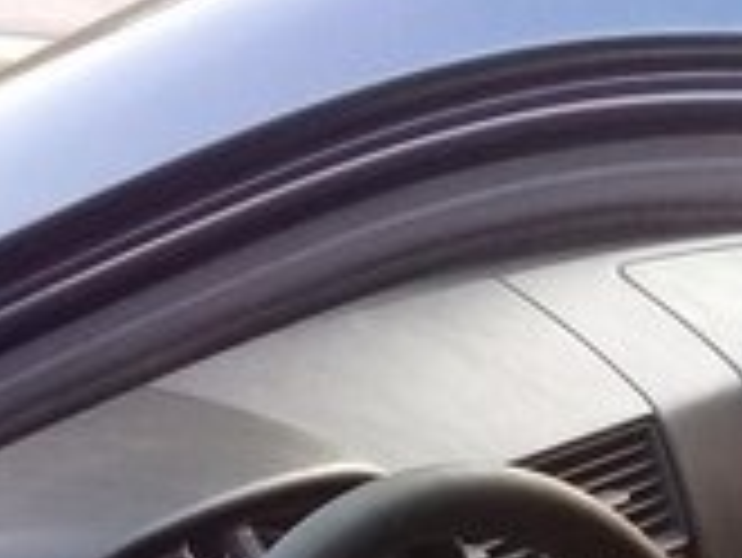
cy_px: 983
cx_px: 675
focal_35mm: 124
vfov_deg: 11.2
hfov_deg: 15.7
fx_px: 2660
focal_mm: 3.3
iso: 80
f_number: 2.2
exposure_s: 1/33
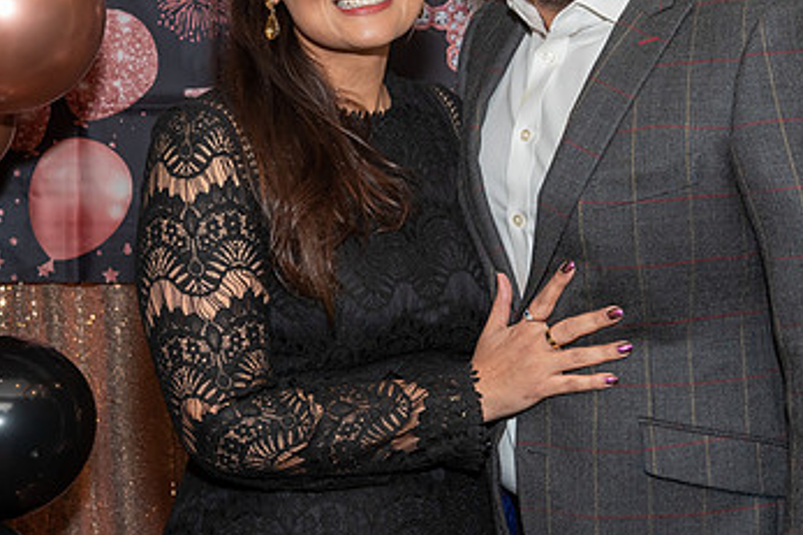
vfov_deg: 13.0
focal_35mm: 105
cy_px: 165
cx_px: 511
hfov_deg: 19.4
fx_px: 2341
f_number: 7.1
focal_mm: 35
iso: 500
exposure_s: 1/250
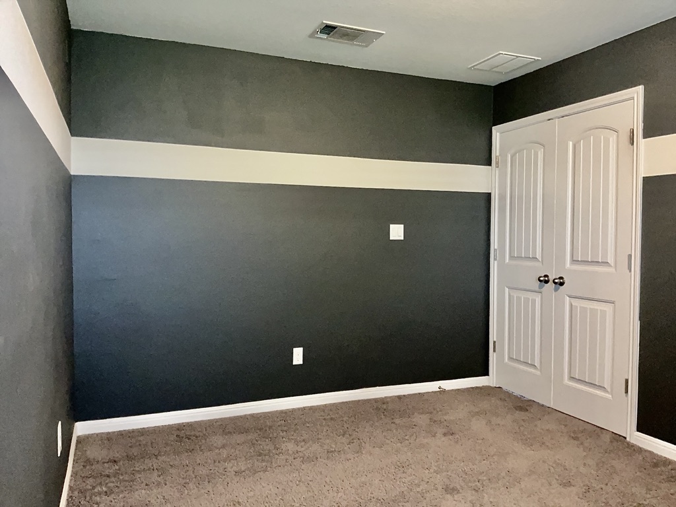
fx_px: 527
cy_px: 254
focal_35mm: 27
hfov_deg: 65.3
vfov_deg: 51.4
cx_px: 338
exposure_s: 1/30
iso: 320
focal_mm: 3
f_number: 1.8
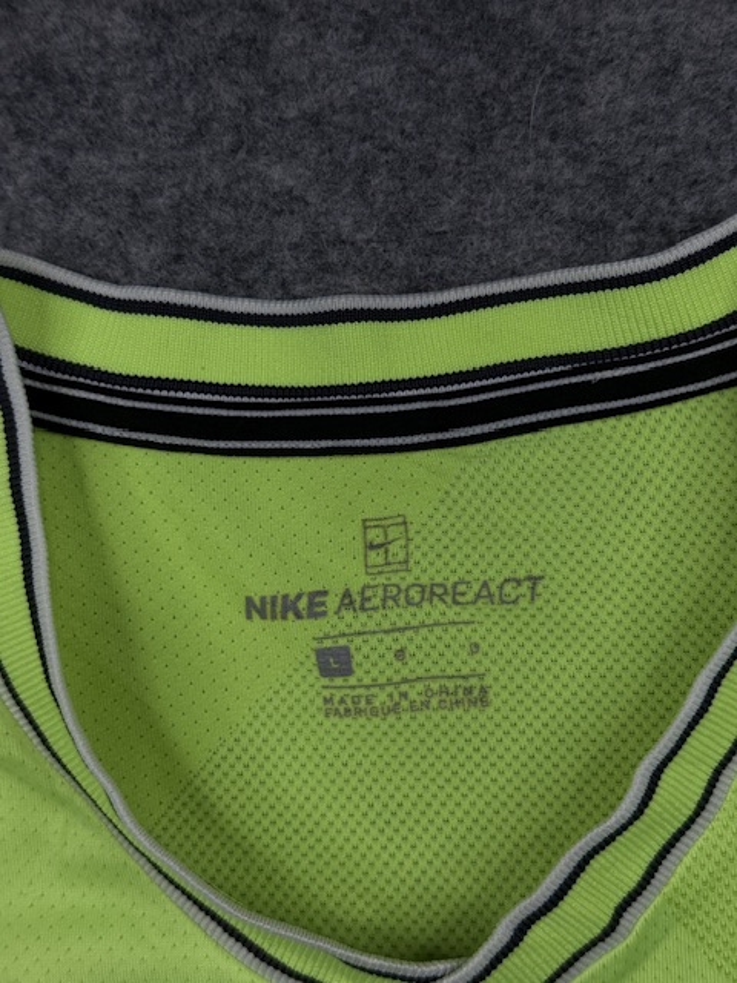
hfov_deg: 30.3
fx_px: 1363
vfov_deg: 39.7
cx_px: 368
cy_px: 492
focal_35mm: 48
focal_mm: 6.76
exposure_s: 1/962
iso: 64
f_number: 1.78
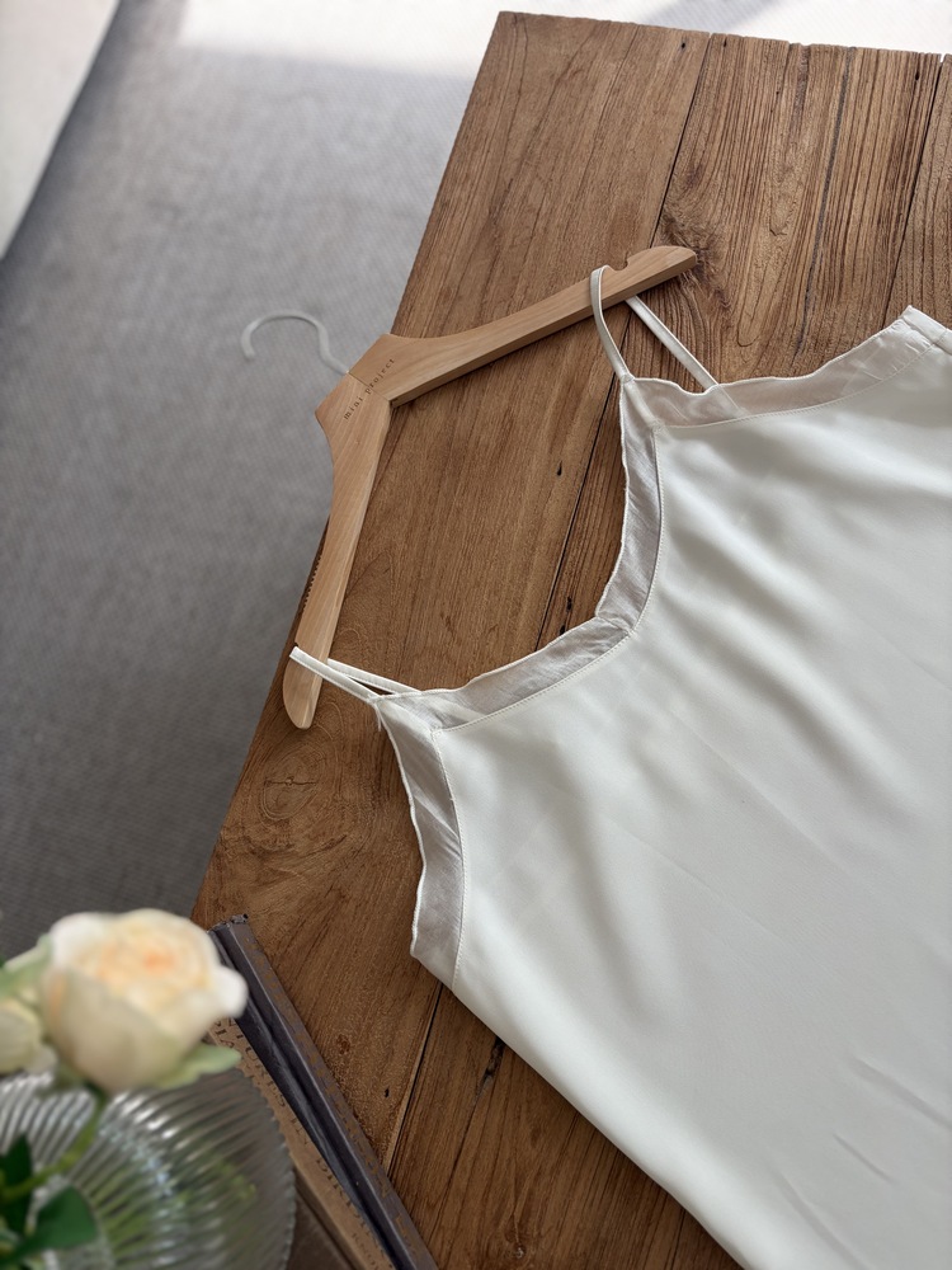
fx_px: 953
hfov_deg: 53.1
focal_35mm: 26
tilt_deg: -72.6
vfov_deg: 67.3
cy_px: 635
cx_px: 476
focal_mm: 5.96
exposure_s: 1/122
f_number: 1.6
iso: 64
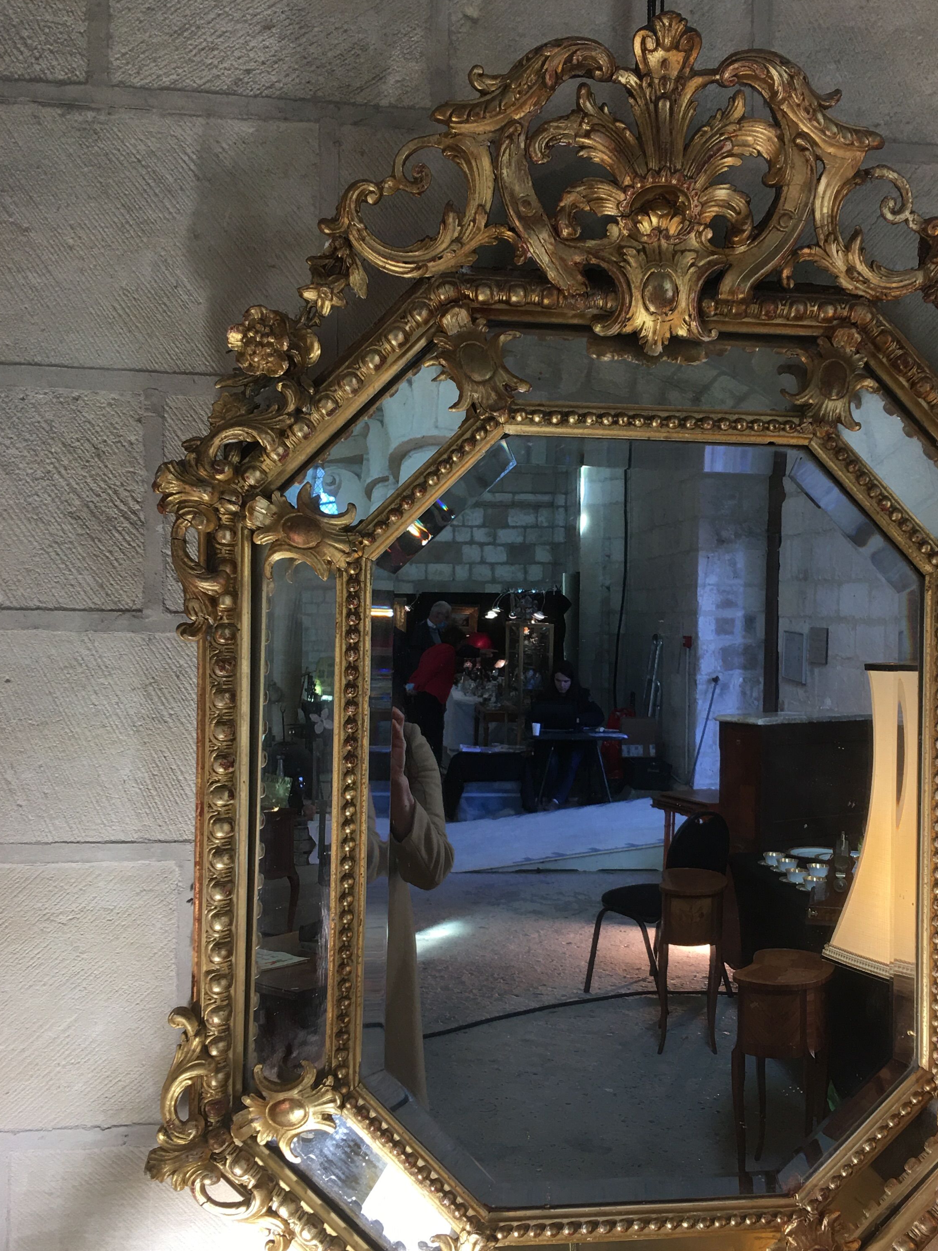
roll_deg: -0.5
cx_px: 608
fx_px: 1409
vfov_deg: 47.8
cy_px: 672
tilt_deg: +0.9
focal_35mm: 39
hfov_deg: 36.5
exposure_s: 1/33
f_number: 2.2
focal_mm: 4.15
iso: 25
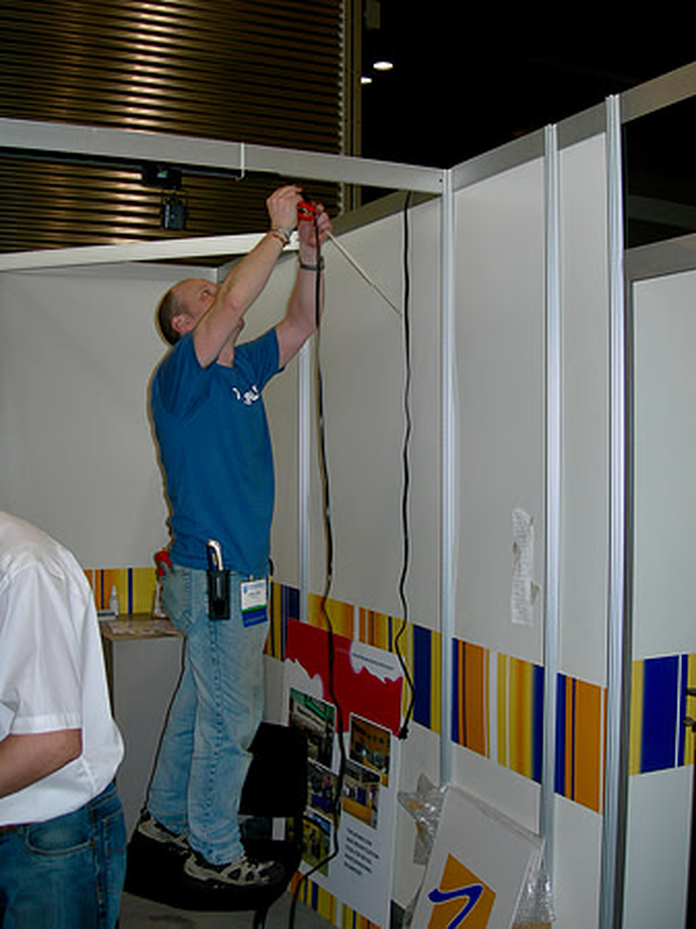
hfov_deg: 37.7
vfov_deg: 49.0
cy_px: 464
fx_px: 1020
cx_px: 348
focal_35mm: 38
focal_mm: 7.8
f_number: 2.8
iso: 50
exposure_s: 1/60.1
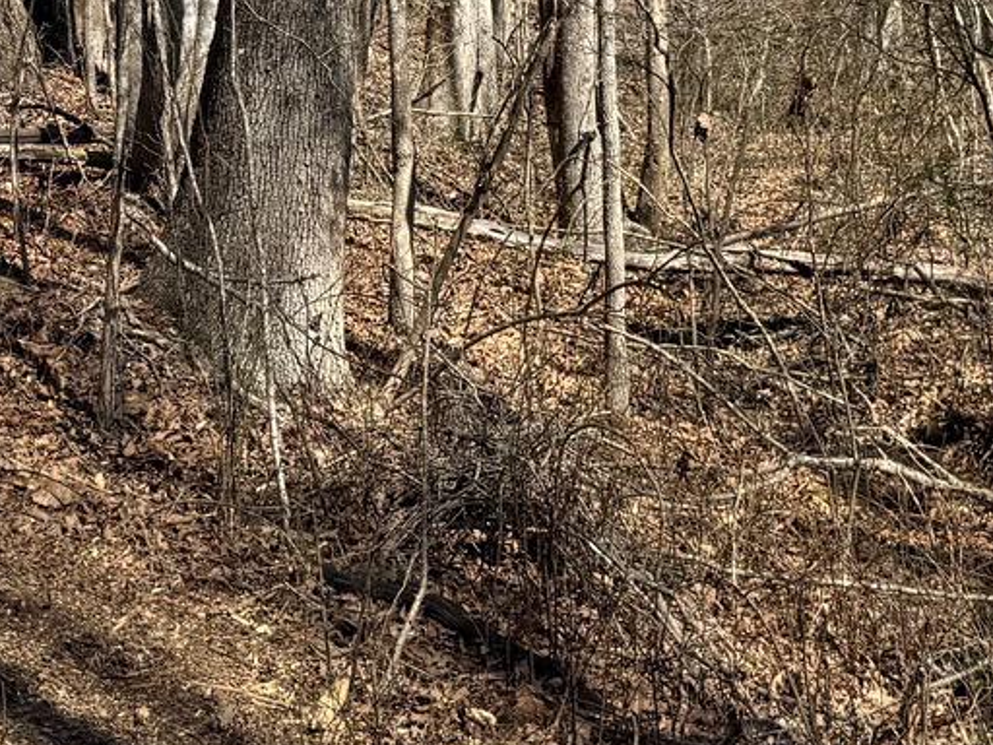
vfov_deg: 14.3
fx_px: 2754
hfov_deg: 20.4
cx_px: 520
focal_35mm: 96
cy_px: -413
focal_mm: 6.76
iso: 80
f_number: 1.78
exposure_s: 1/2525
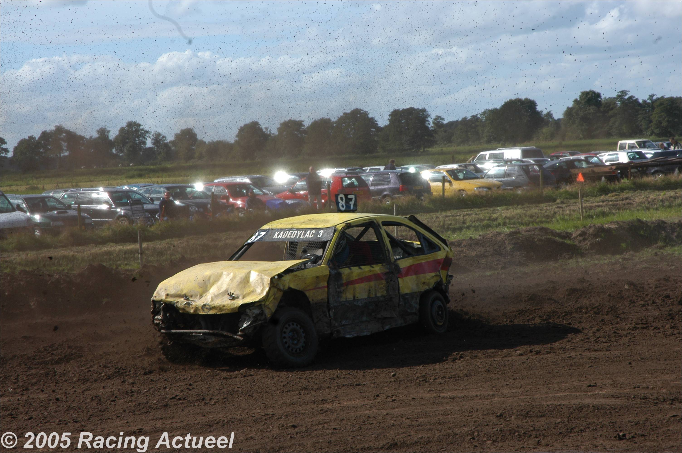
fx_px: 1987
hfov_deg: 19.5
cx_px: 341
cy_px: 226
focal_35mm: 105
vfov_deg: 13.0
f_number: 9
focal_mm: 70
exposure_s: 1/320
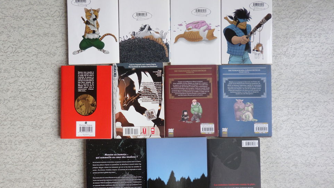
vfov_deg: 42.9
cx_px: 163
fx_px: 239
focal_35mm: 27
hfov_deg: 69.8
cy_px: 100
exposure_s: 1/30
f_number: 3.1
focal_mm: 4.3
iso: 160
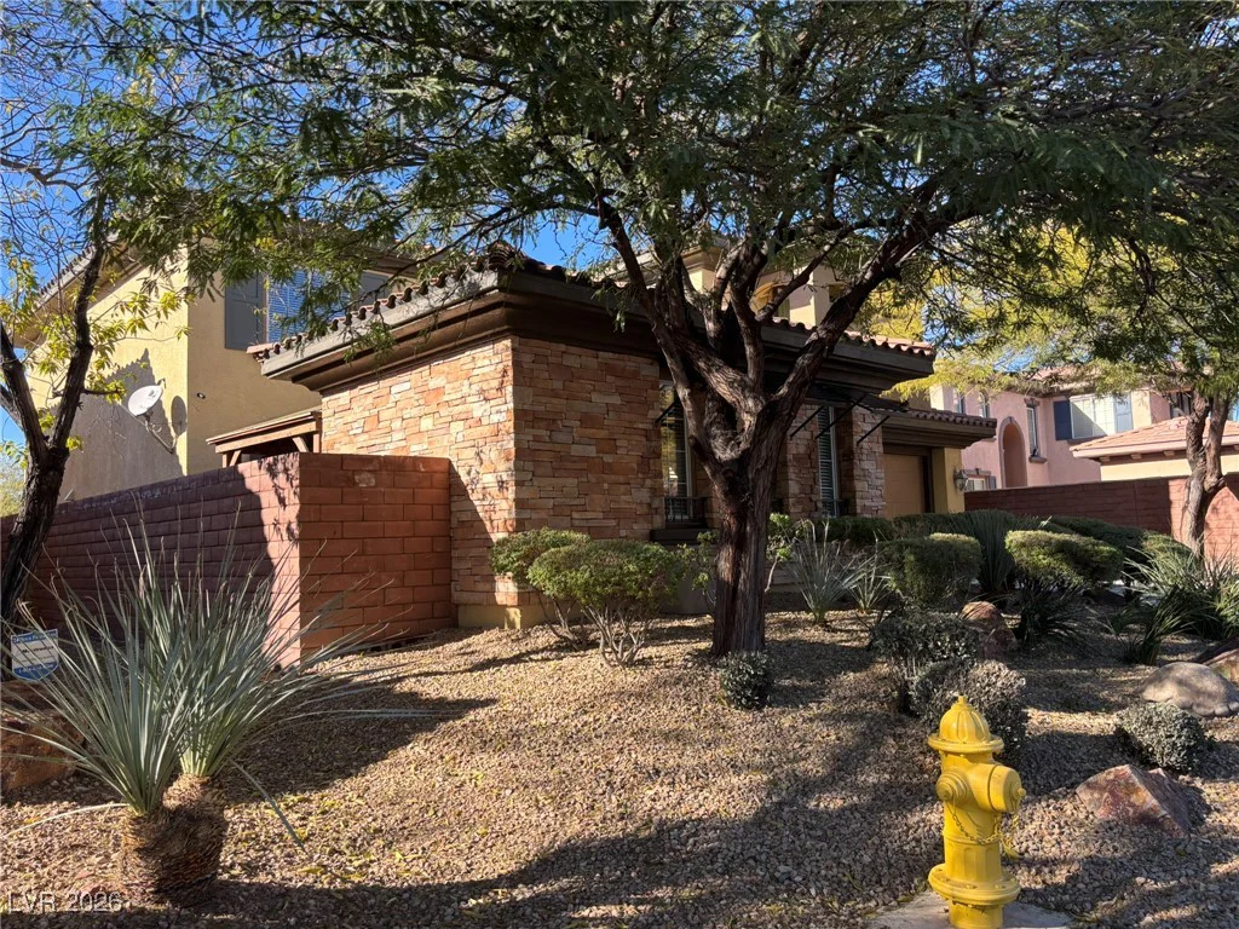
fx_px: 931
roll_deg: +1.7
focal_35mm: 26
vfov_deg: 53.1
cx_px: 620
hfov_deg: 67.3
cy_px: 464
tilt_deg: +4.1
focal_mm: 5.96
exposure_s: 1/622
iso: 50
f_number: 1.6
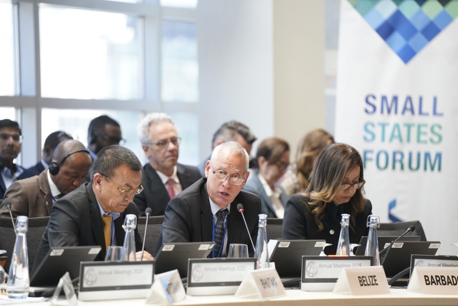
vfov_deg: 6.9
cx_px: 229
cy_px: 153
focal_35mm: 200
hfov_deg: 10.3
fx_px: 2545
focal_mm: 200
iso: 2000
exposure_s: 1/400
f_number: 2.8
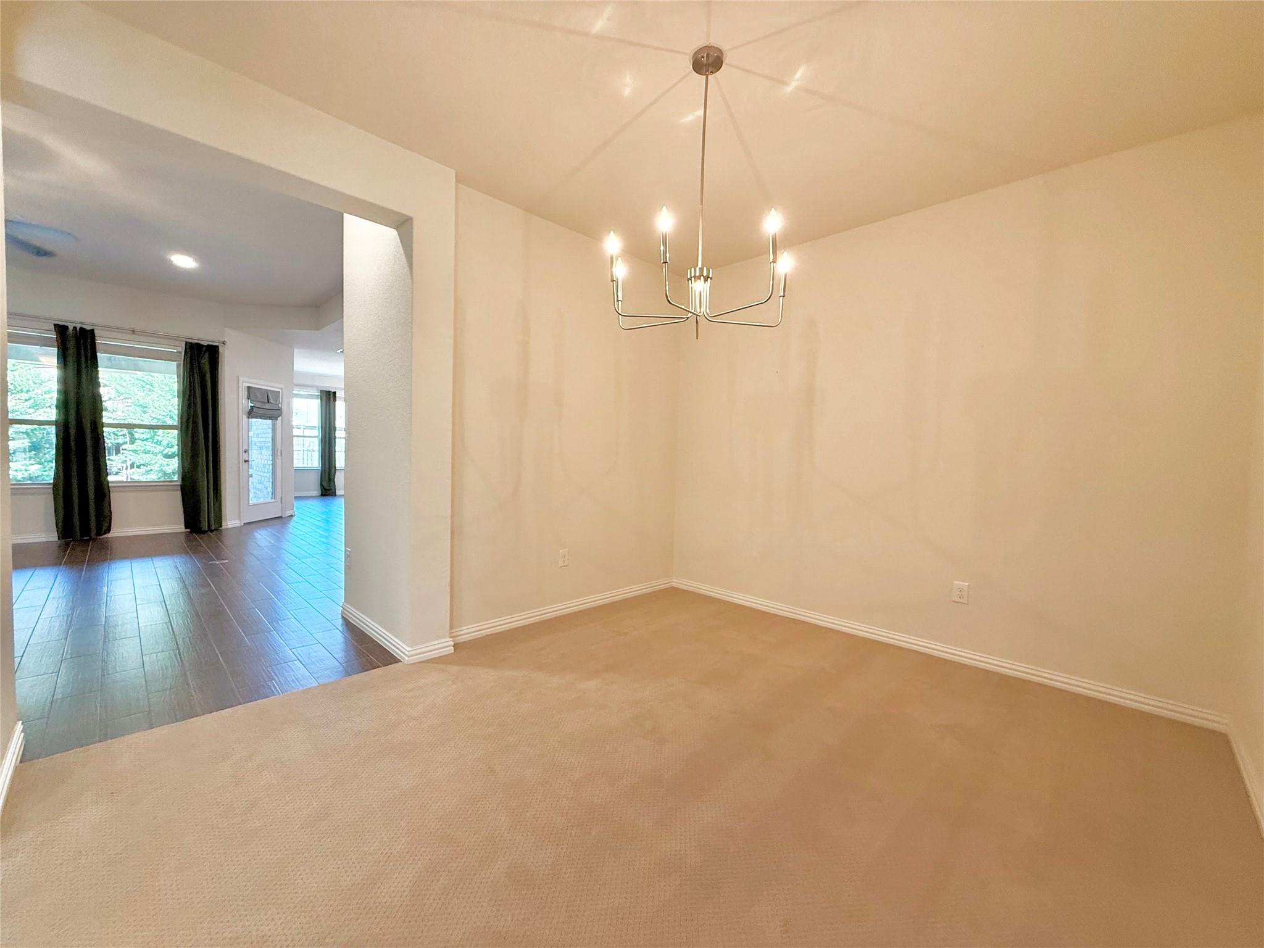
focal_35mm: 14
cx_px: 632
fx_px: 511
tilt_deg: -1.8
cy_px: 474
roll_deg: -1.5
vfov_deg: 85.7
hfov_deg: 102.1
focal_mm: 2.22
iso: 200
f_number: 2.2
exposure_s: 1/120
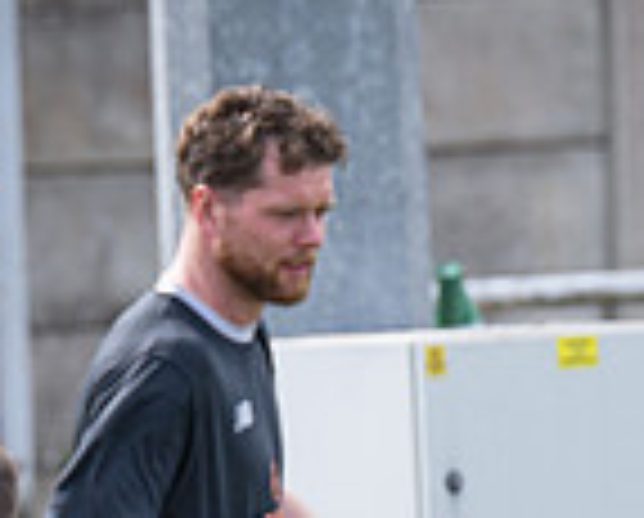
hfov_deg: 2.1
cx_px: 800
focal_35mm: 925
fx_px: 17667
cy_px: 767
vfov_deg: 1.7
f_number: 4
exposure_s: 1/1000
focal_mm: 200
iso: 200
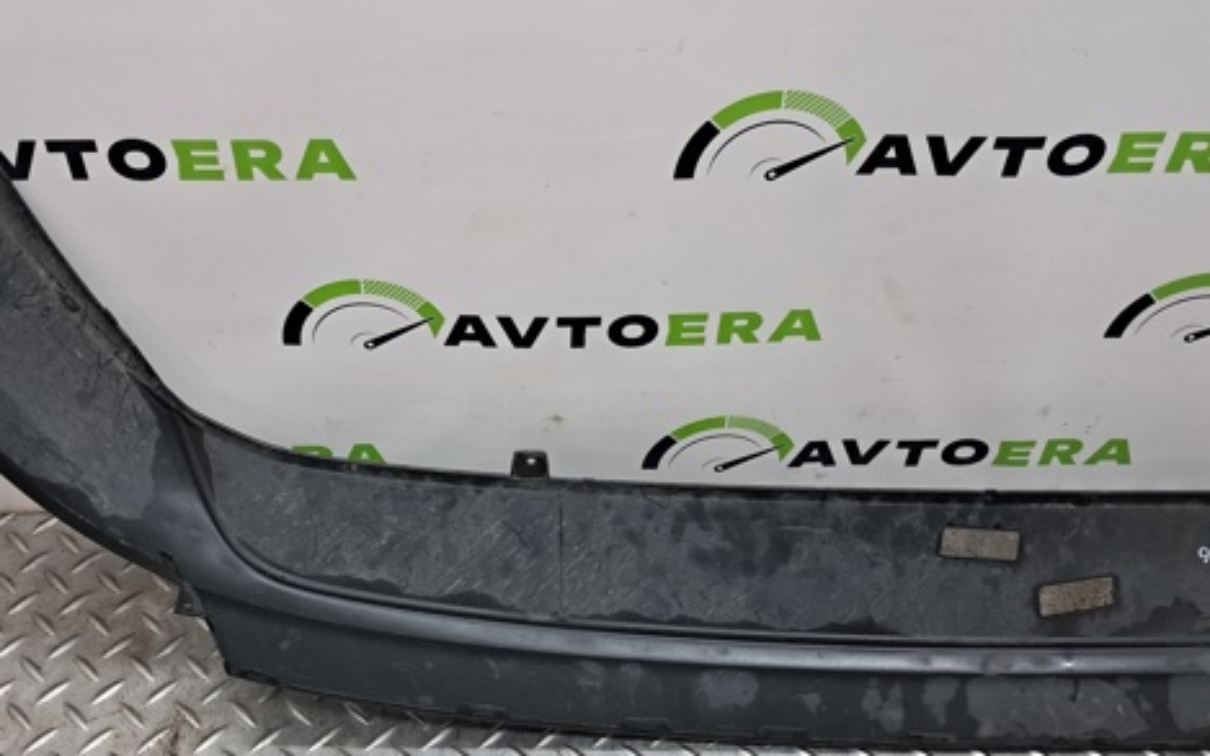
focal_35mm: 39
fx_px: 1286
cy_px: 476
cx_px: 513
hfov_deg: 50.2
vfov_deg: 32.6
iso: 100
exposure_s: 1/50
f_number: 1.8
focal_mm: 4
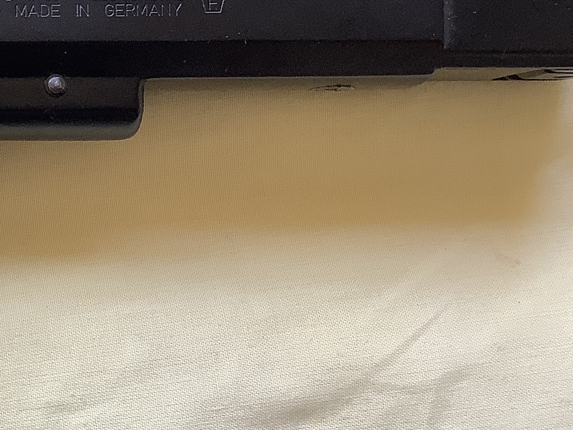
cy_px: 161
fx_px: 1341
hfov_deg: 22.3
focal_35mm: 81
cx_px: -115
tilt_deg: -87.7
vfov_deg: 18.2
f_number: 2.4
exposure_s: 1/50
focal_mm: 3.3
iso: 64
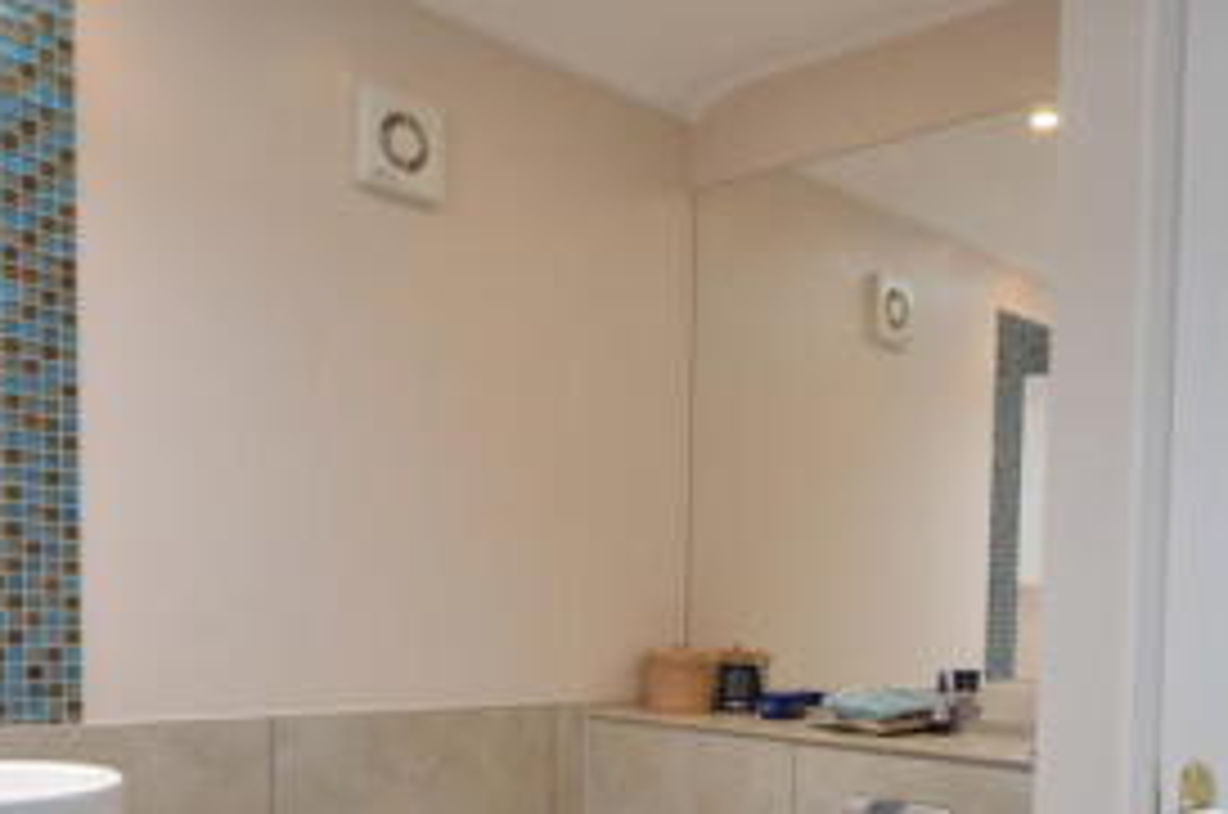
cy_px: 688
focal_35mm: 36
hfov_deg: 52.9
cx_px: 733
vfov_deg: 35.2
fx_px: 1226
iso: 100
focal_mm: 10
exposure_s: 1/8
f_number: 4
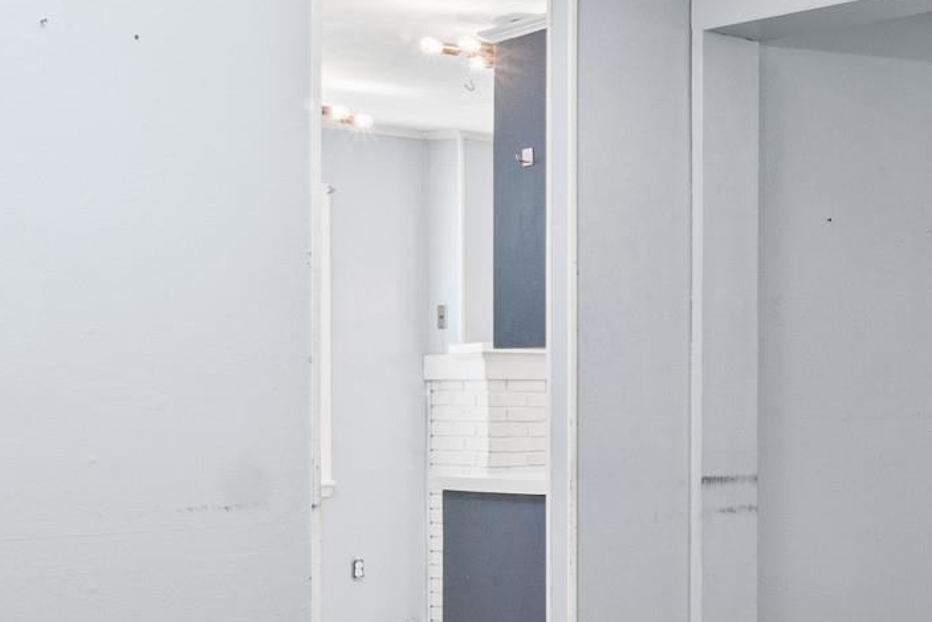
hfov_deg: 24.5
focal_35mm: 64
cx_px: 1396
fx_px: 1657
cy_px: 407
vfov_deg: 21.2
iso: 250
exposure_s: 1/1.67
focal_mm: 12
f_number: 9
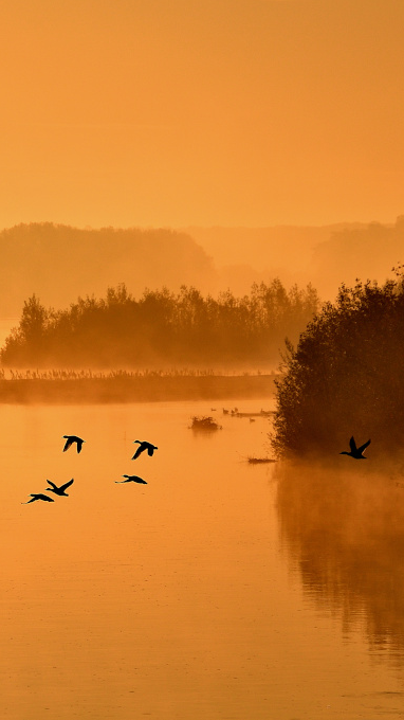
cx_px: 50
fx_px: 5414
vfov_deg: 7.6
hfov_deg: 4.3
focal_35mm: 284
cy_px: 361
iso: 400
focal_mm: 120
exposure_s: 1/2500
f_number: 10
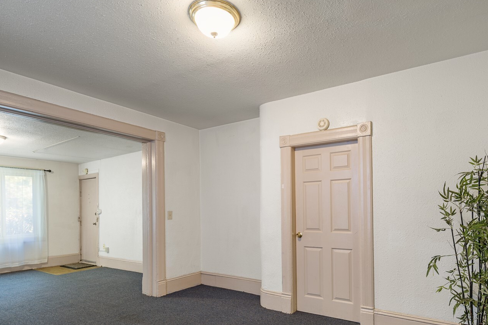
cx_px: 274
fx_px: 271
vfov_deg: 60.6
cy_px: 214
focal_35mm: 20
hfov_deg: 83.6
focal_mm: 15
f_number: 5.6
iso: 100
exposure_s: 2
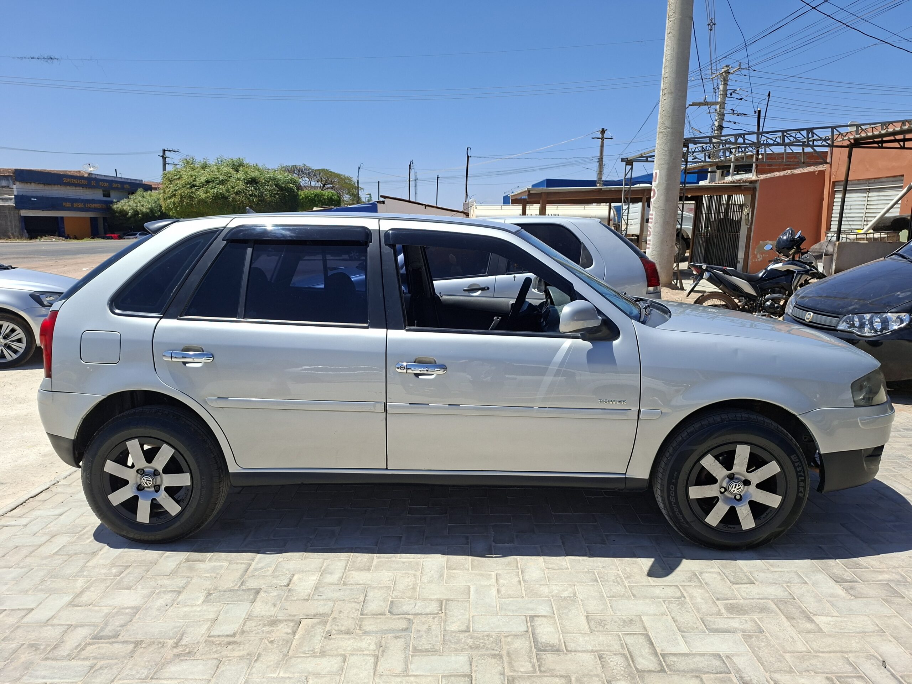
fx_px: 606
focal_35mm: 23
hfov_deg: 73.9
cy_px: 342
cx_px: 456
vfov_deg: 58.9
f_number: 1.8
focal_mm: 5.54
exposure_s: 1/2096
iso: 50
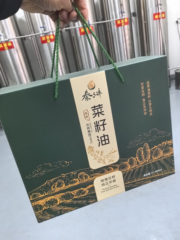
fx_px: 187
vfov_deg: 65.3
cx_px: 90
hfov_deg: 51.3
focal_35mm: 27
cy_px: 120
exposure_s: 1/100
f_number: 2.8
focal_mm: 5.75
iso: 1000
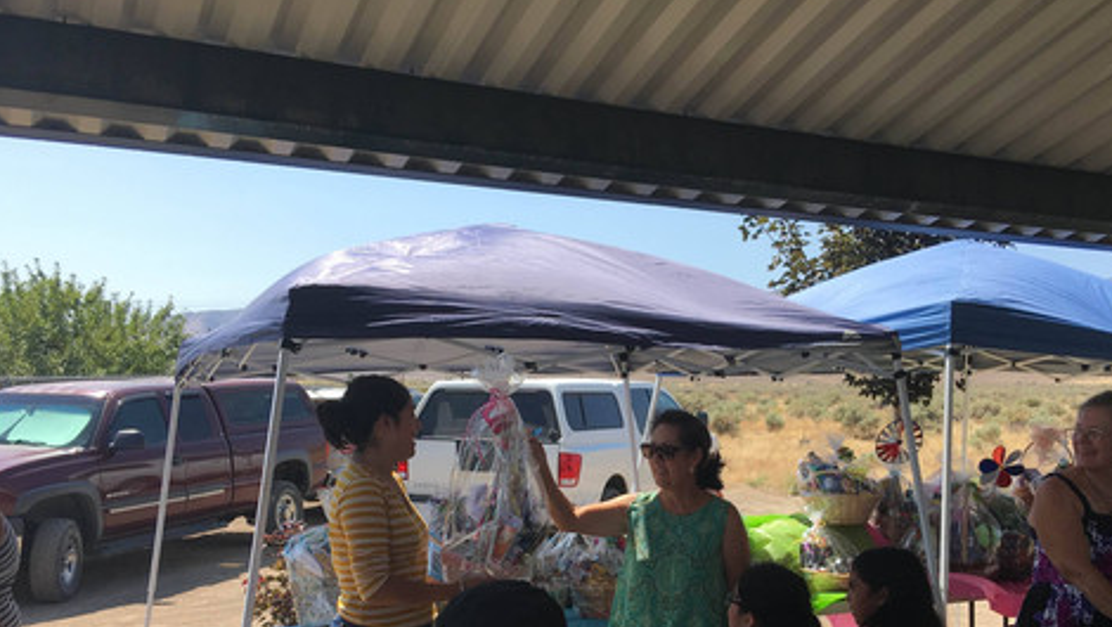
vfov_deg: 27.2
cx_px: 618
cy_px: 497
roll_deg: -1.2
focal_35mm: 43
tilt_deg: -3.5
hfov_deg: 47.3
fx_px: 1269
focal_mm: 4.15
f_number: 2.2
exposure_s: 1/999
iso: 25
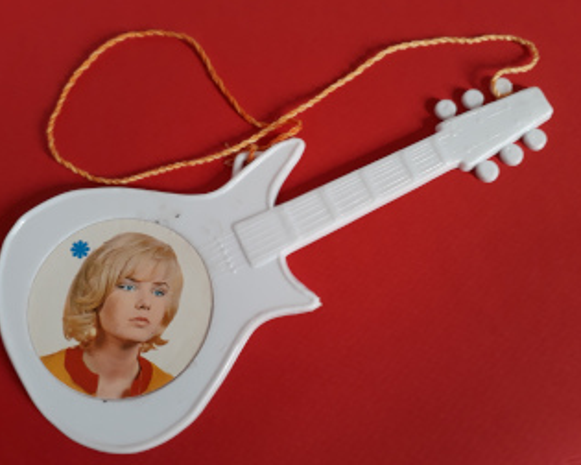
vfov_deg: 50.0
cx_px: 303
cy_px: 232
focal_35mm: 29
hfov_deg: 60.4
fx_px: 499
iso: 50
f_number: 1.9
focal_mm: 3.6
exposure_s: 1/33
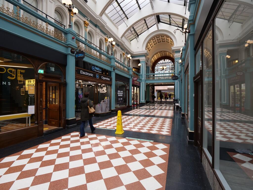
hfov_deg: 94.5
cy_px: 95
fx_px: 117
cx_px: 126
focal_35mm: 16
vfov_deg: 78.1
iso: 250
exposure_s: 1/60
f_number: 2.8
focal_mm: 8
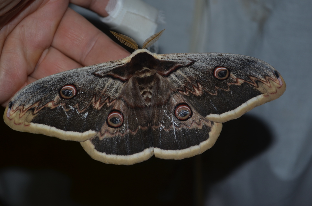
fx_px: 714
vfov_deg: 16.5
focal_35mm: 82
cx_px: 156
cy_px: 103
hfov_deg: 24.7
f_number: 5.6
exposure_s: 1/125
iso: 200
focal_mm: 55
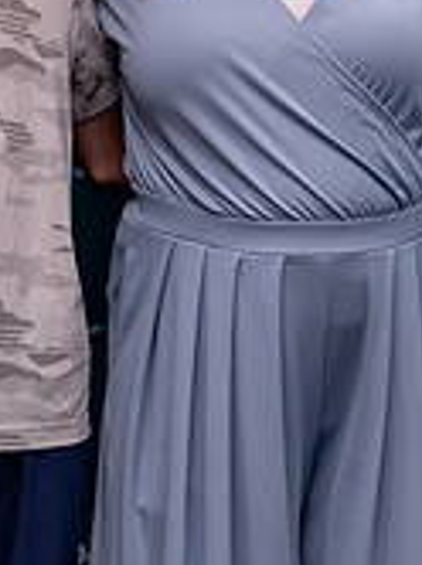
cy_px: -27
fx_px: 2950
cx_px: 265
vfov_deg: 10.8
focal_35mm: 181
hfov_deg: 8.2
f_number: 1.2
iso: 640
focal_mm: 50
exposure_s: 1/320
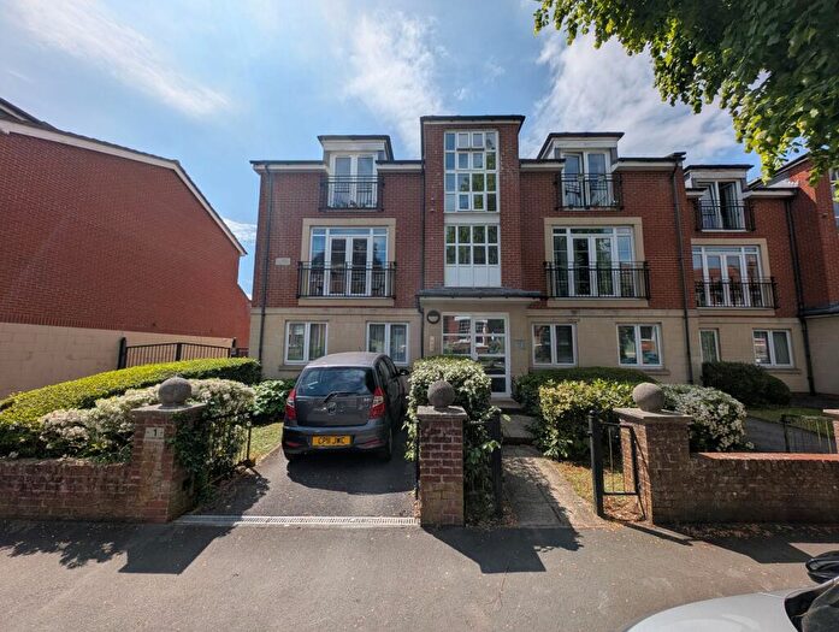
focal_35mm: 12
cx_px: 420
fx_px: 291
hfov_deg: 110.4
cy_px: 316
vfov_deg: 94.7
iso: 38
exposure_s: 1/3175
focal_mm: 2.23
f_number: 1.95
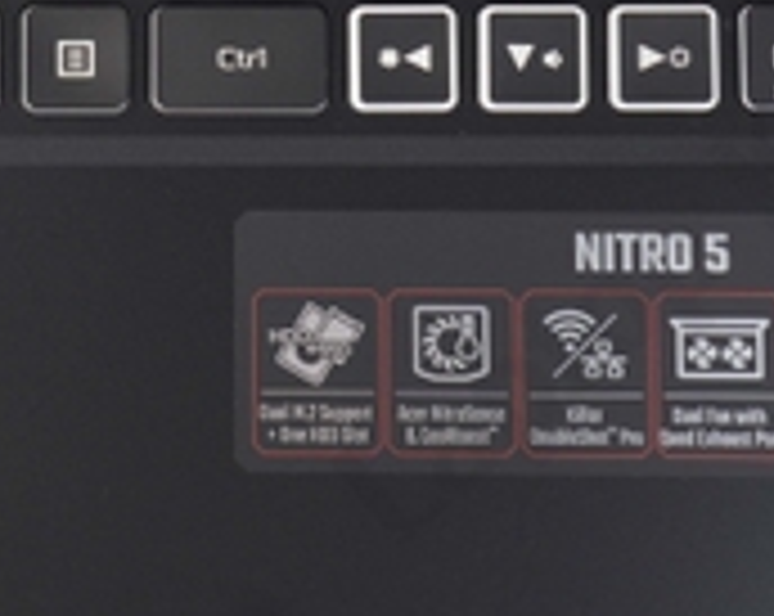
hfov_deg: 13.2
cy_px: 9
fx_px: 3262
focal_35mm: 143
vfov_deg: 10.7
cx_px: -108
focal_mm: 29
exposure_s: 1/40
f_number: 4.5
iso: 100
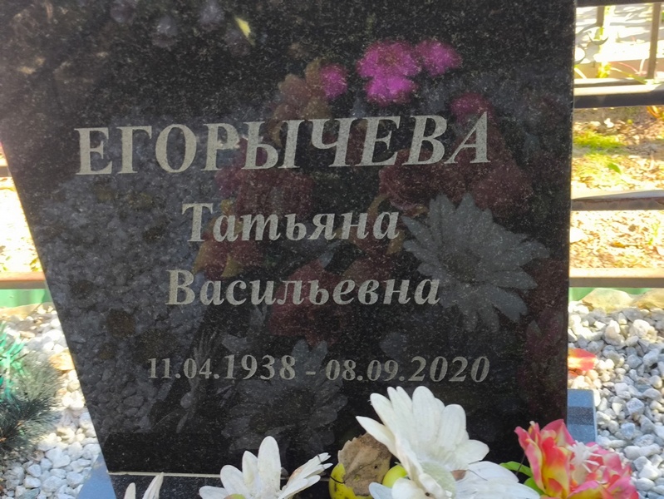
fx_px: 960
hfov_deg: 38.2
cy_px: 250
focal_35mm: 50
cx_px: 332
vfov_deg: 29.1
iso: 100
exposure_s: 1/120
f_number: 1.7
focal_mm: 4.71
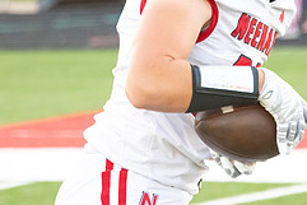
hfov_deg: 4.5
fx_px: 3899
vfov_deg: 3.0
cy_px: 8
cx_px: 182
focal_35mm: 457
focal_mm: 190
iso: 4000
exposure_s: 1/640
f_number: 5.6
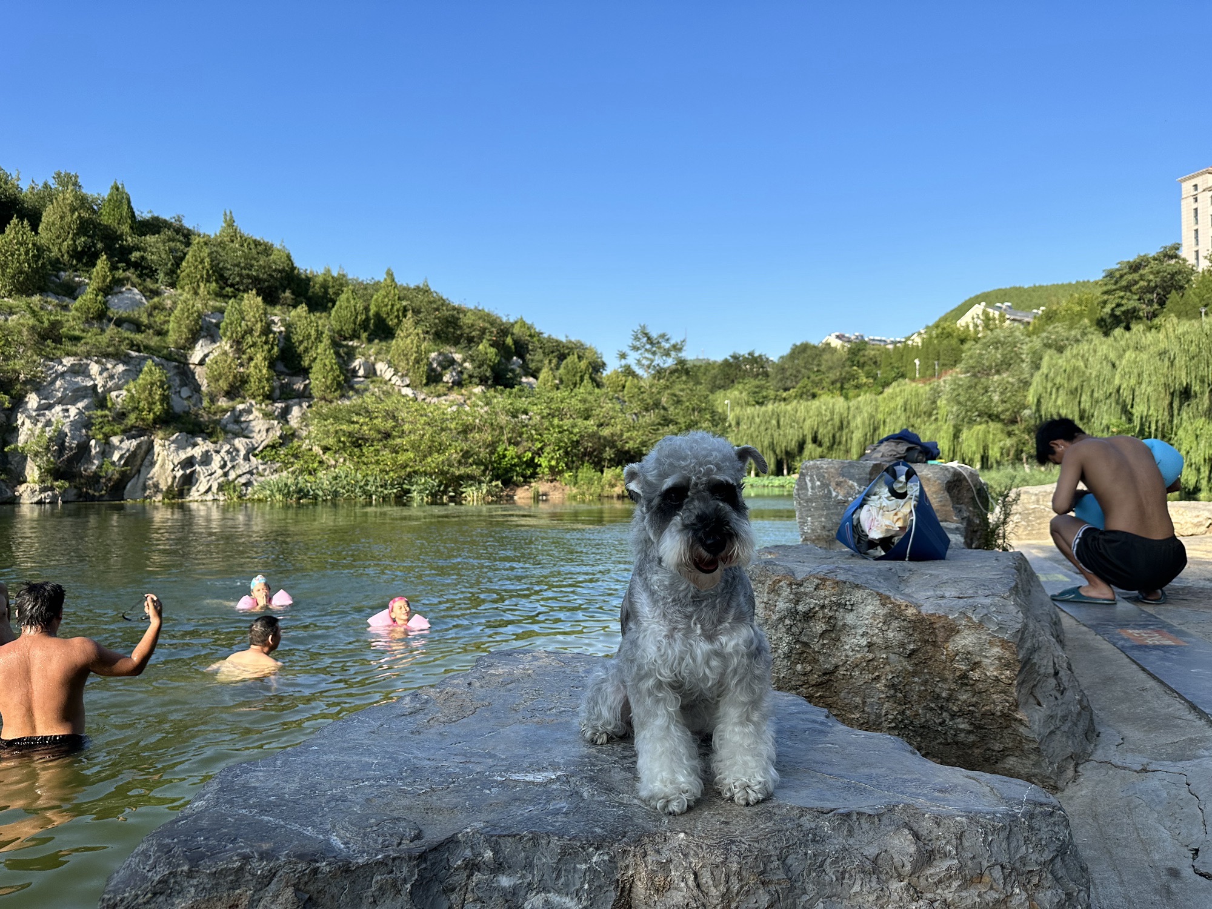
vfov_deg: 56.8
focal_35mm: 24
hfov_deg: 71.6
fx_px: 840
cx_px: 606
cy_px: 454
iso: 80
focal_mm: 6.86
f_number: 1.78
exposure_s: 1/2591
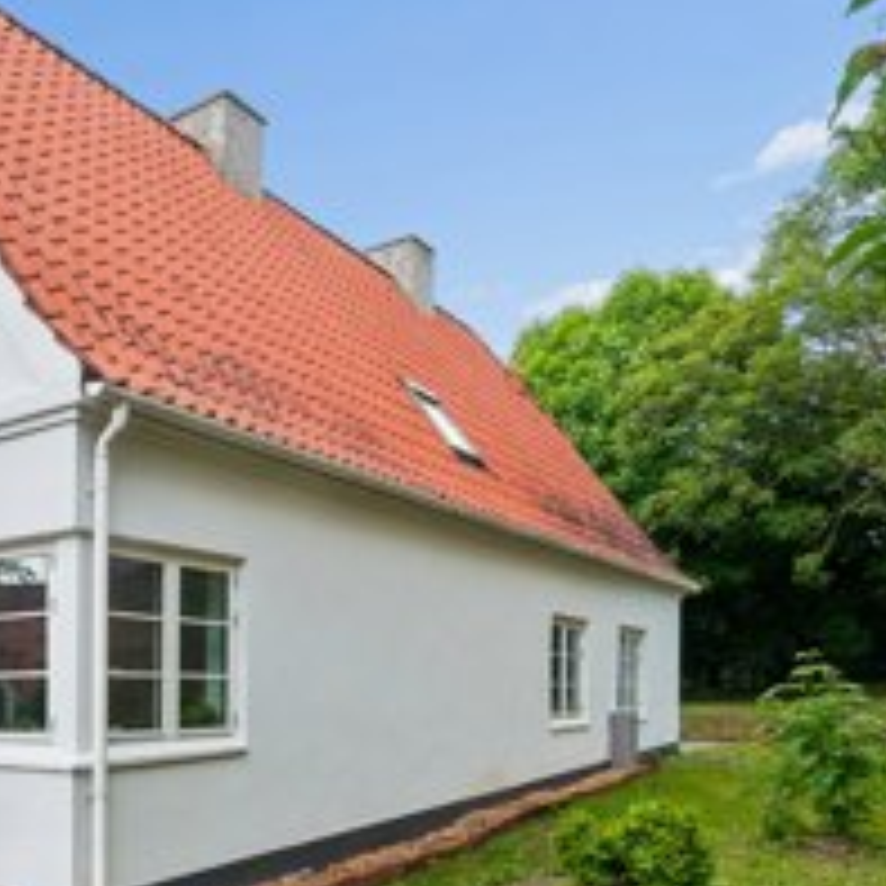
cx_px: 72
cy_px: 439
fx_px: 898
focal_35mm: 31
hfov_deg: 46.8
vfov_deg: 52.5
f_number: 10
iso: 200
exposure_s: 1/160
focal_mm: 12
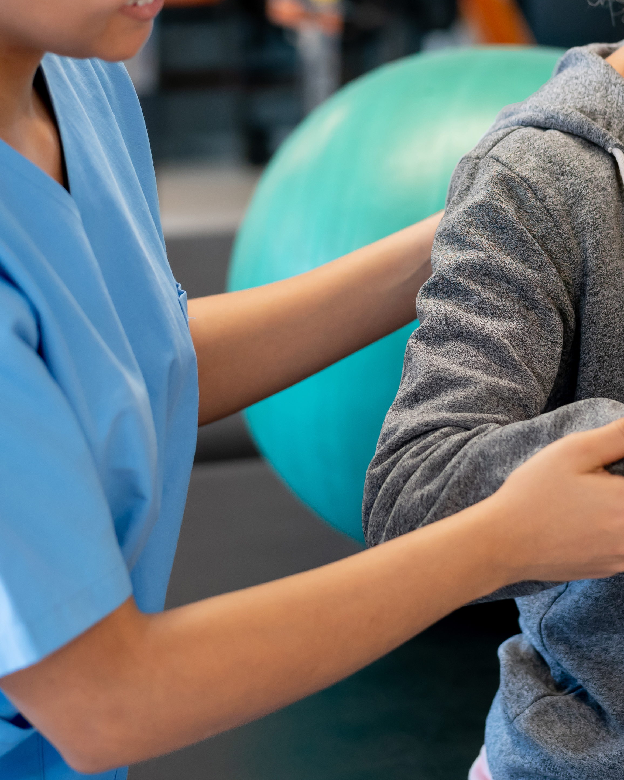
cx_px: 438
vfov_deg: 14.9
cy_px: 213
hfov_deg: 11.9
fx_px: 2978
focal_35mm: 129
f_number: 2
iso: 640
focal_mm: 50
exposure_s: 1/125
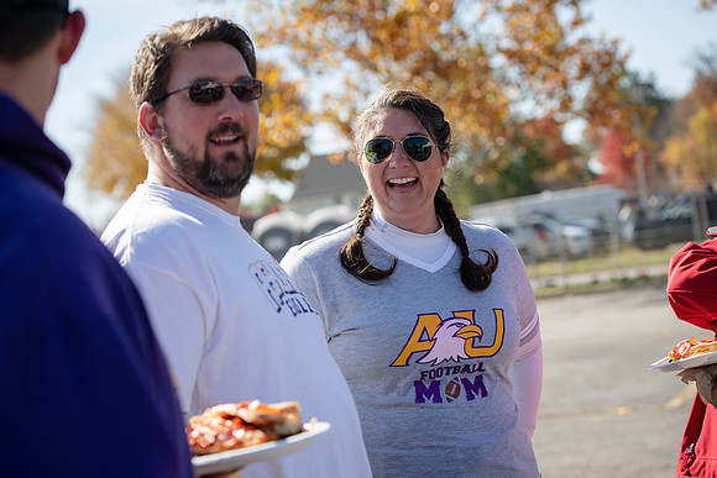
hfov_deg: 26.0
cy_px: 239
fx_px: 1554
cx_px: 358
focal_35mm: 78
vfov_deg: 17.5
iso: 125
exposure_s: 1/1000
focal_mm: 78
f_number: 4
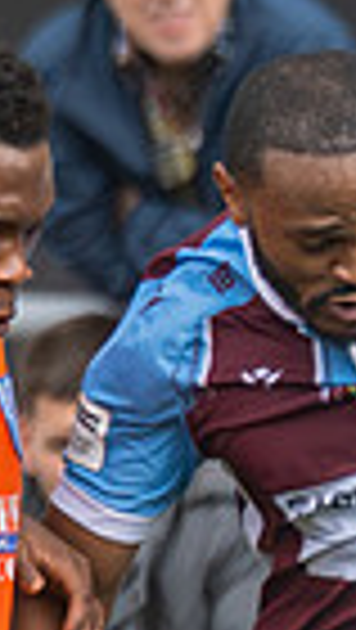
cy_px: 669
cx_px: -376
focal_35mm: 3466
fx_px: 58026
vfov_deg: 0.6
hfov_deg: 0.4
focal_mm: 250
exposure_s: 1/1250
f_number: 2.8
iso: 280
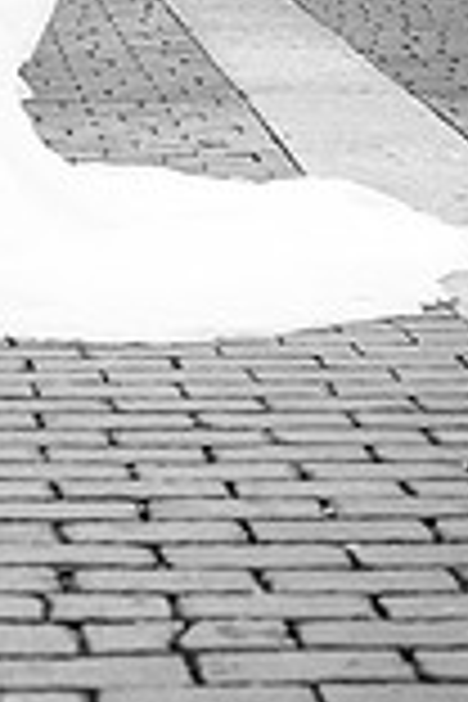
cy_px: -162
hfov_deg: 9.4
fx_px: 2808
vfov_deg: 13.8
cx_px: -58
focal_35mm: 144
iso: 500
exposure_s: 1/250
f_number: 4
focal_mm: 50
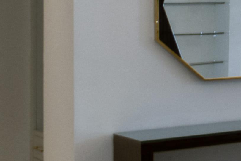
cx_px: 648
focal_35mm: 111
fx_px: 743
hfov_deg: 12.4
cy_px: -2
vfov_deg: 12.2
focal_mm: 10
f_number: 22
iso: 100
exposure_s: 1/6
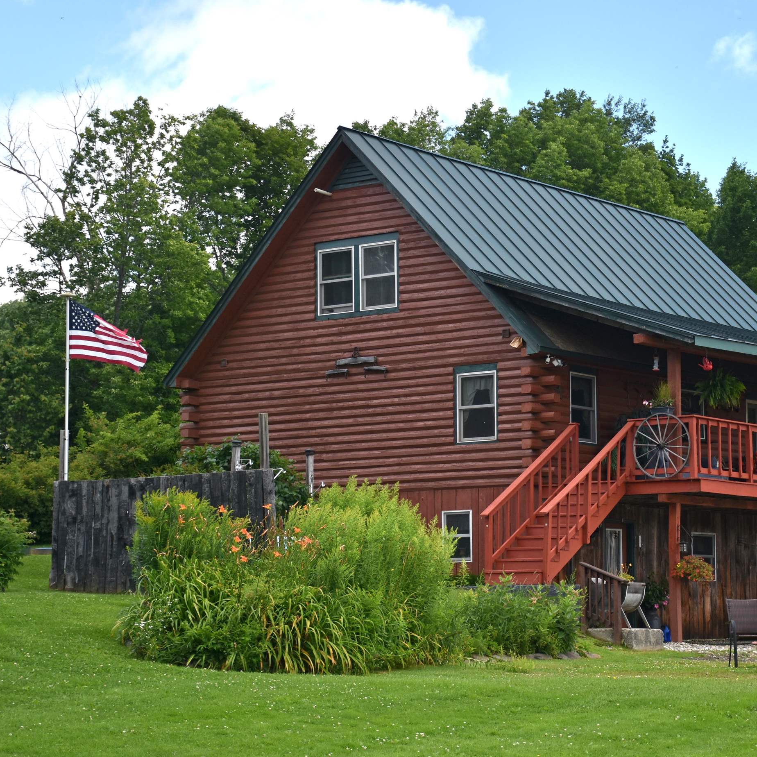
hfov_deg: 19.4
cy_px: 392
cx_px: 521
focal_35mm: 89
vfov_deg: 19.5
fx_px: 2202
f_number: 4.5
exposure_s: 1/250
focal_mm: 42
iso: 160
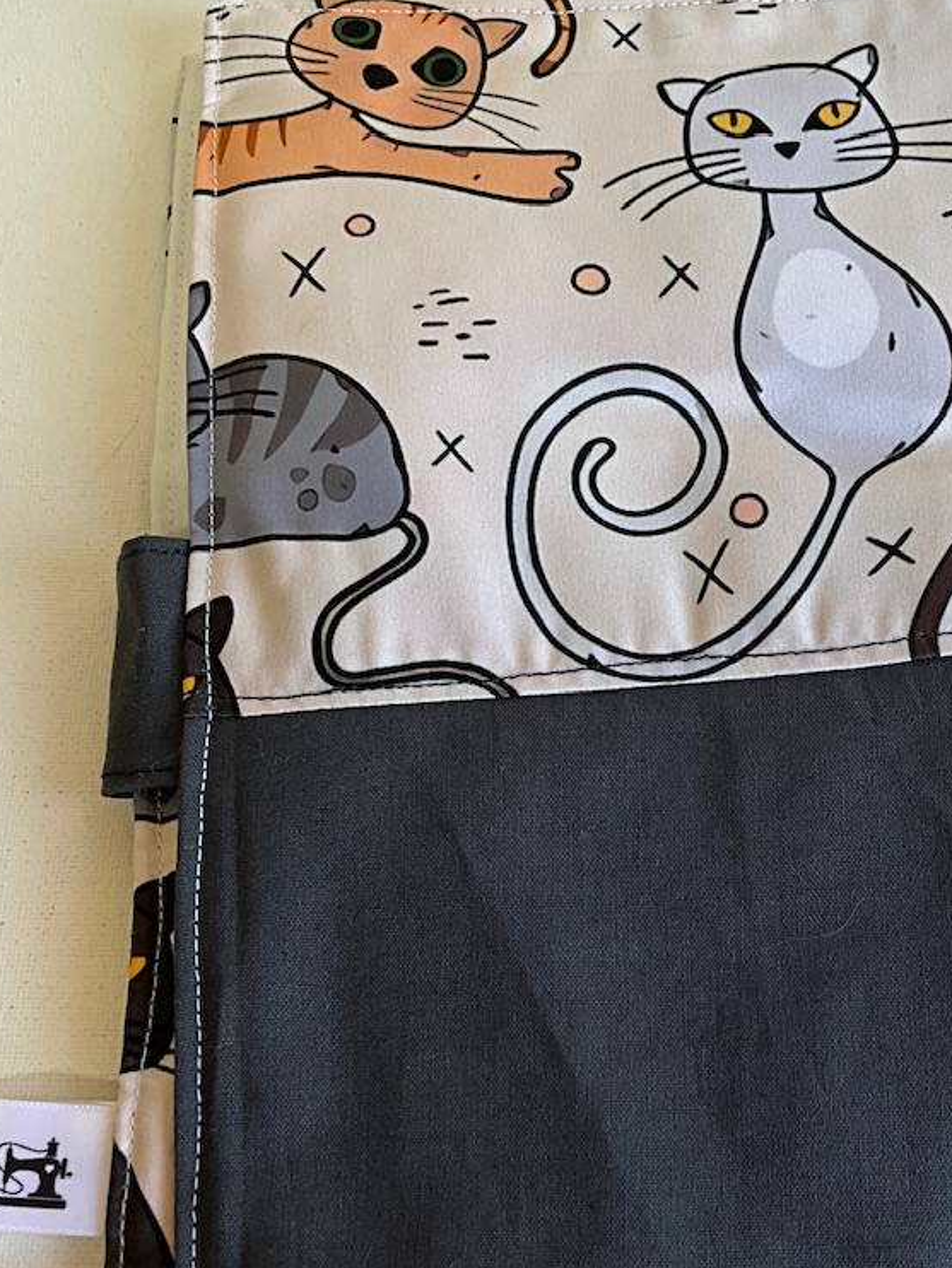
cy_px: 750
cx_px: 658
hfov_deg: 28.9
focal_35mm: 50
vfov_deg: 38.0
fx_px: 1832
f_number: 1.8
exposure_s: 1/122
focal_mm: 3
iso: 32
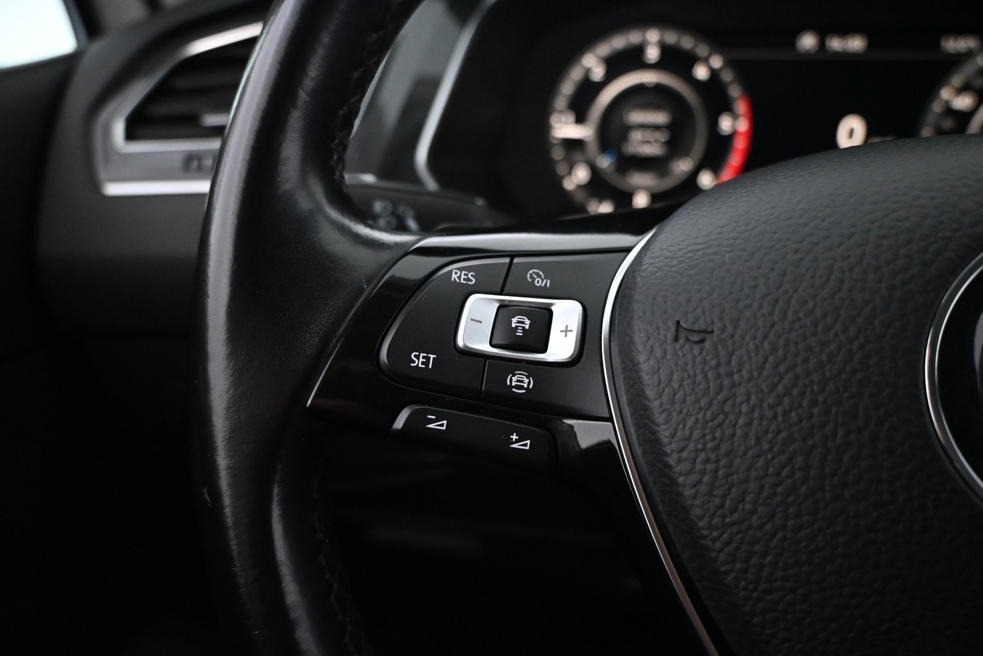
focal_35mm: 27
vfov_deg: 47.9
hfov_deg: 67.4
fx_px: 737
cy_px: 328
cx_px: 492
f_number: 3.5
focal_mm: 18
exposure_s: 1/60
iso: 5000
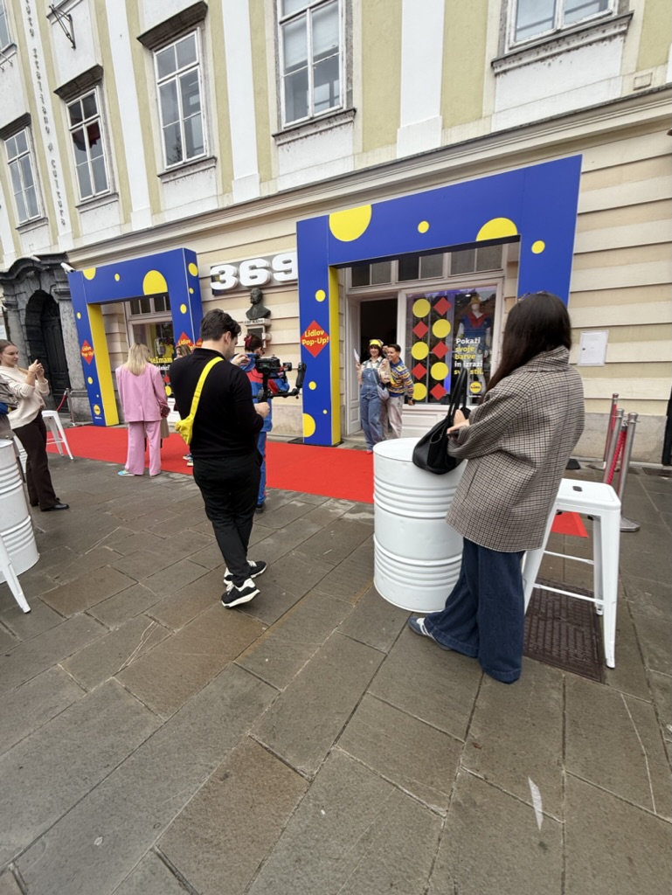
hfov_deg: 85.7
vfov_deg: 102.0
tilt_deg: -10.8
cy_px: 448
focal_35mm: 14
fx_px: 362
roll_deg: +0.8
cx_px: 336
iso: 50
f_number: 2.2
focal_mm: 2.22
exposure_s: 1/221
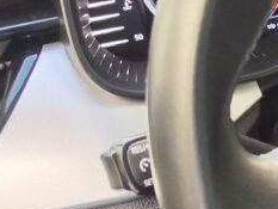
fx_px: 1109
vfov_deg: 10.4
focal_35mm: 138
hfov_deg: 11.0
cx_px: 753
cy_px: 316
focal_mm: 7.01
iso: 256
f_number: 1.69
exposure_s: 1/100
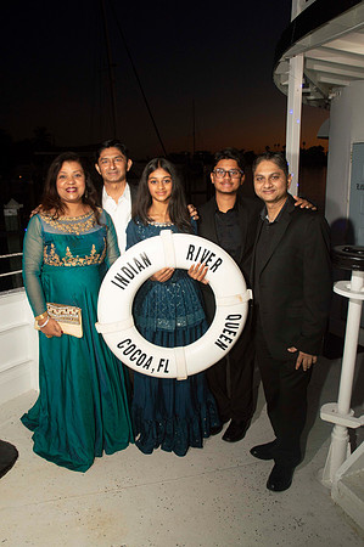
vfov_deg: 67.4
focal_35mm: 27
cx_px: 182
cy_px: 274
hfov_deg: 47.8
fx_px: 410
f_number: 8
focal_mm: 18
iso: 400
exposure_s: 1/60
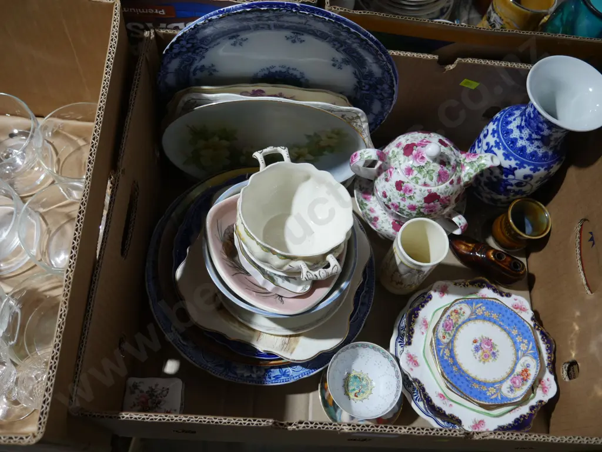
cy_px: 226
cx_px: 301
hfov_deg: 56.8
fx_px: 557
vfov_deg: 44.2
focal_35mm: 32
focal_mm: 16
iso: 400
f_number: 3.6
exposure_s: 1/60
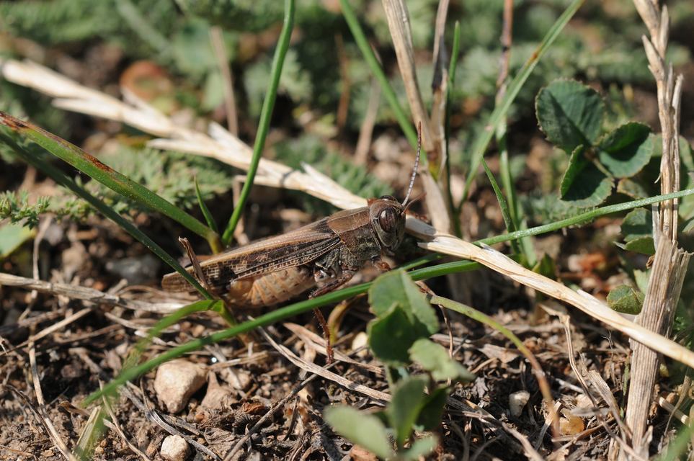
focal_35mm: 158
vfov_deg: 8.7
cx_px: 347
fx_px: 3033
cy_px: 230
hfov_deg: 13.1
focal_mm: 105
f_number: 10
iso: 400
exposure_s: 1/1000
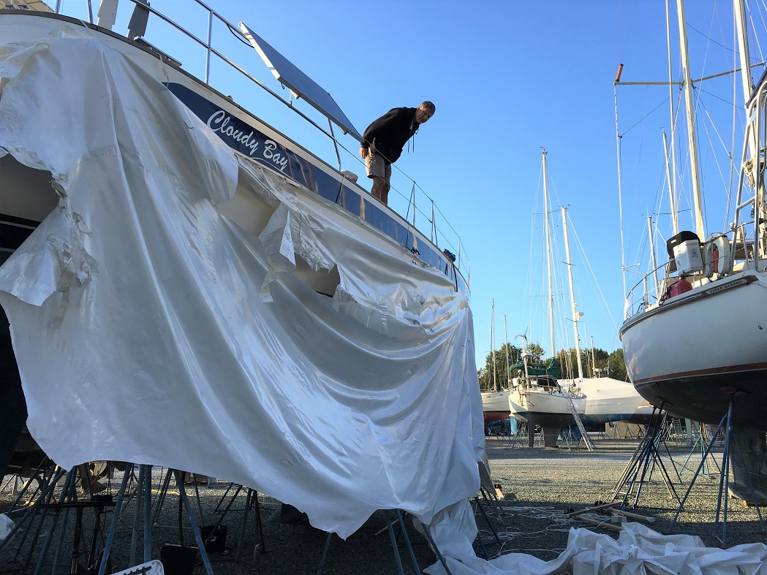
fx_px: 643
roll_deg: -1.2
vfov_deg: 48.2
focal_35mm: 29
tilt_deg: +12.9
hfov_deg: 61.7
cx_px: 384
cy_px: 288
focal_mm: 4.15
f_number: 2.2
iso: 25
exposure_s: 1/739
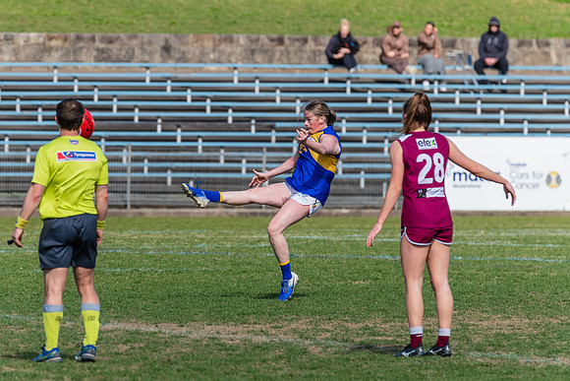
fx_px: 8032
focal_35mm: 507
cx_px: 268
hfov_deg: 4.1
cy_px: 179
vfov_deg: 2.7
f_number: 10
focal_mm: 450
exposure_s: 1/1600
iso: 800
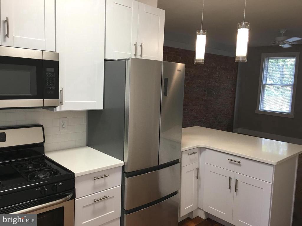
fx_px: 253
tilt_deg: -5.9
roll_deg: -1.7
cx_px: 151
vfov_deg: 48.2
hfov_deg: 61.7
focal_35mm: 29
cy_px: 113
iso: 40
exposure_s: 1/30
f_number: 2.2
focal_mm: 4.15
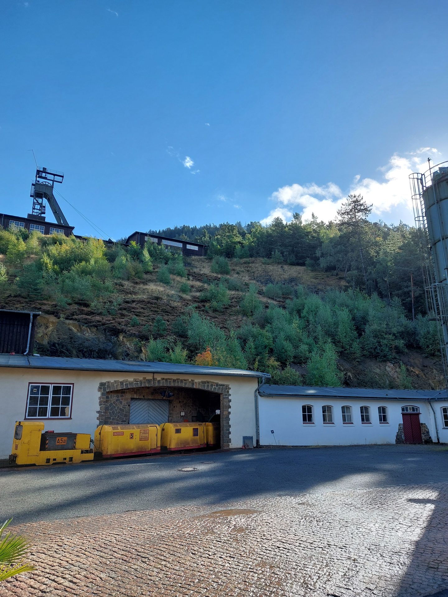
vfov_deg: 69.4
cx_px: 224
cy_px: 298
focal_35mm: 25
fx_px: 431
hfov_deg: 54.9
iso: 25
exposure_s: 1/641
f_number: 1.8
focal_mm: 5.23
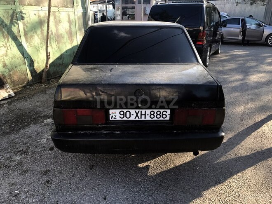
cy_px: 102
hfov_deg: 63.4
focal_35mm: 28
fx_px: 220
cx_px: 136
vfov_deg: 49.7
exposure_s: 1/407
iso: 20
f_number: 1.8
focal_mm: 3.99
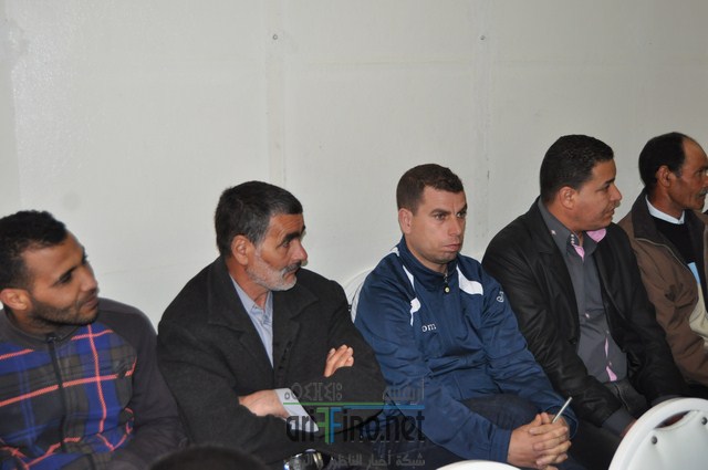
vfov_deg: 31.8
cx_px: 354
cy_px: 235
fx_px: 825
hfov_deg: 46.5
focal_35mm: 42
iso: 800
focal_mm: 28
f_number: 4
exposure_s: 1/60
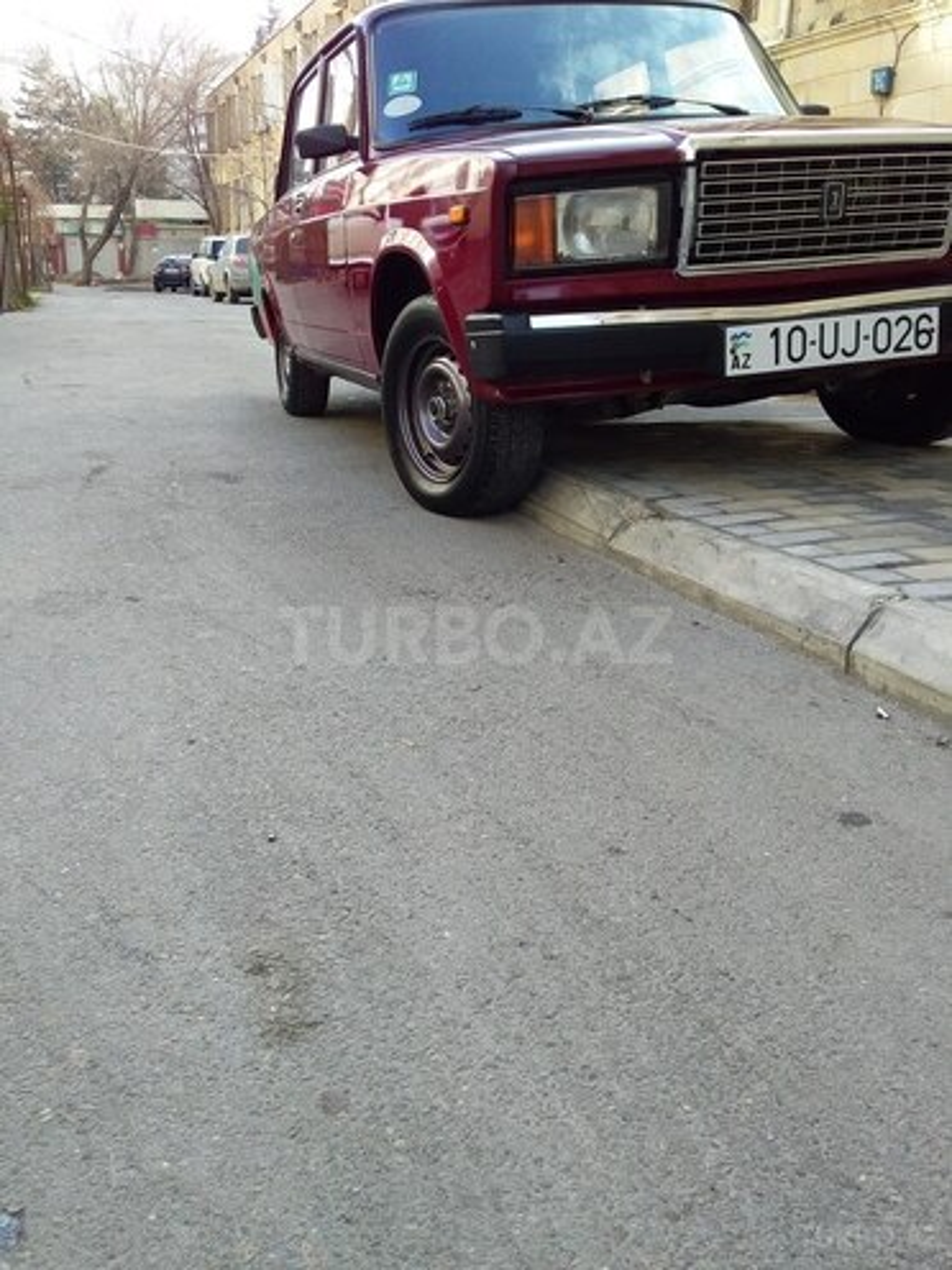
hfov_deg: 45.4
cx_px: 476
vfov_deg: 58.4
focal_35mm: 31
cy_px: 635
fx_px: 1137
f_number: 2.2
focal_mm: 3.3
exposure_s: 1/158
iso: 40
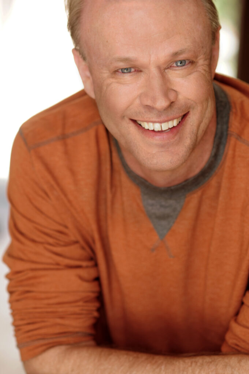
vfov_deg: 16.1
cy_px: 187
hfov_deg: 10.7
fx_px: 1326
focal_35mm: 128
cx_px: 124
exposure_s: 1/250
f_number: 2.8
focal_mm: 85
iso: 200
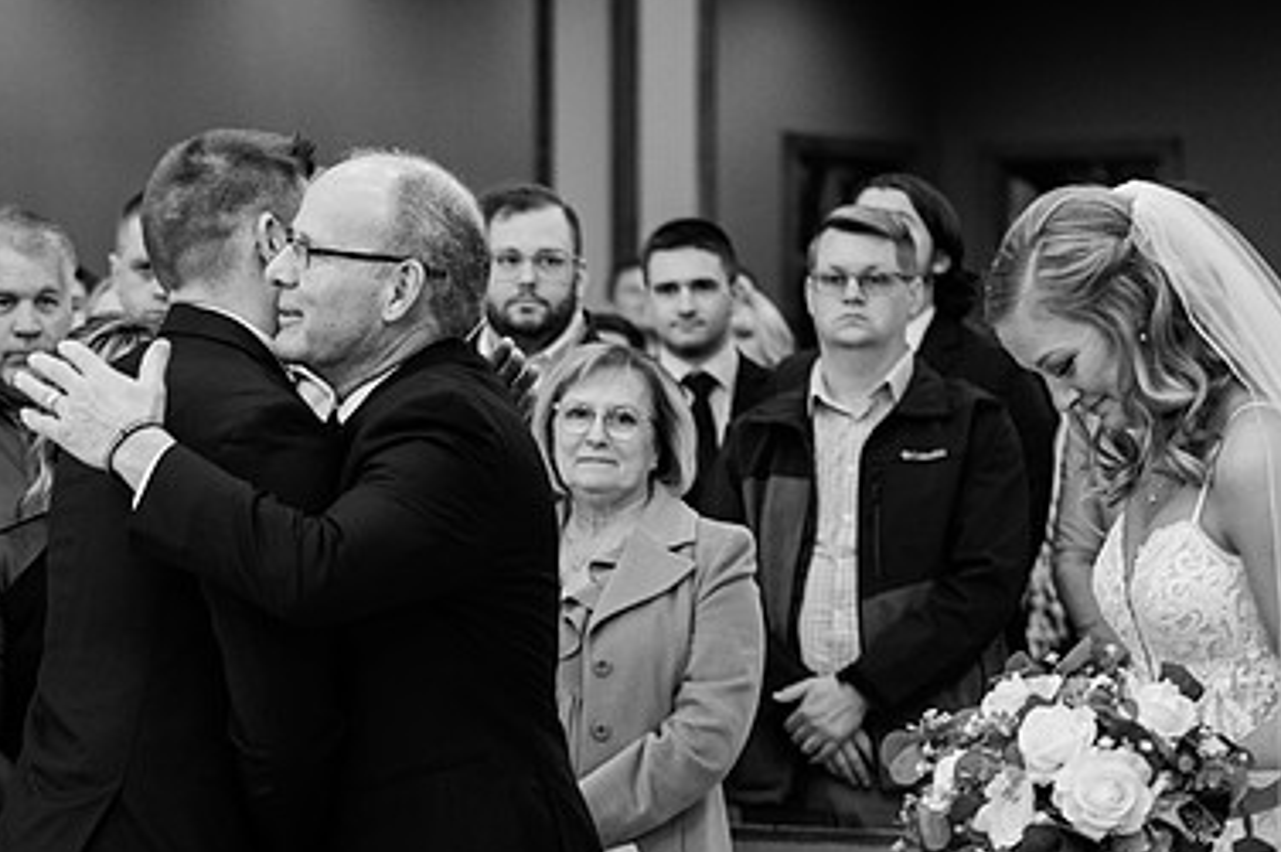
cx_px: 366
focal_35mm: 147
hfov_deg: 13.9
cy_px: 680
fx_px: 5226
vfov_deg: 9.3
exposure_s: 1/250
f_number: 2.8
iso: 1600
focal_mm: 80
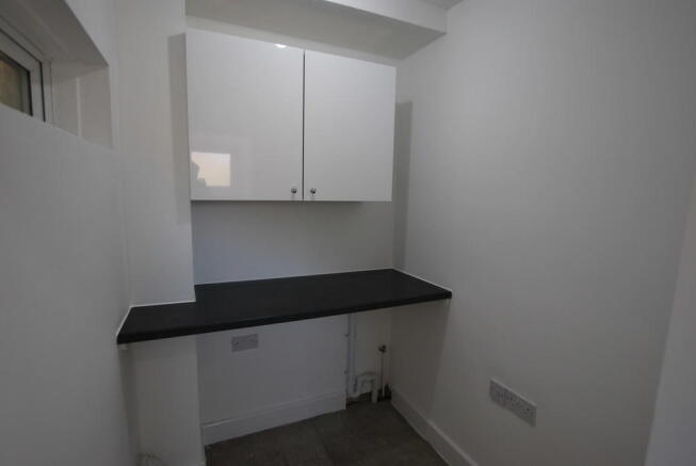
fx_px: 334
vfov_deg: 69.8
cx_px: 348
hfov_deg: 92.4
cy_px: 233
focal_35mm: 17
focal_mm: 11.5
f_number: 3.5
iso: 200
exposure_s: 1/50
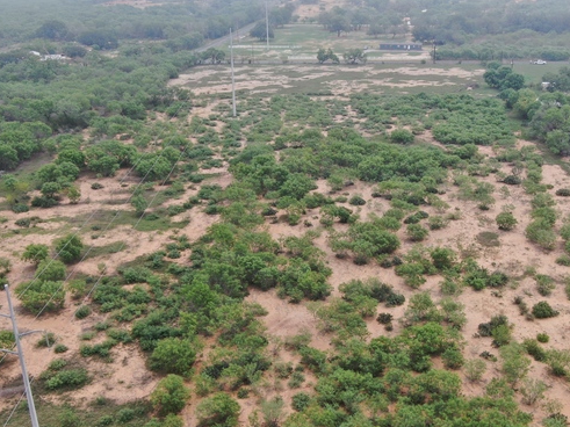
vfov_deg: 33.5
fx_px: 708
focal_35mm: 43
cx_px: 319
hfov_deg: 43.8
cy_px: 240
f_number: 3.2
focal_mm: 5.57
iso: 100
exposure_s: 1/200
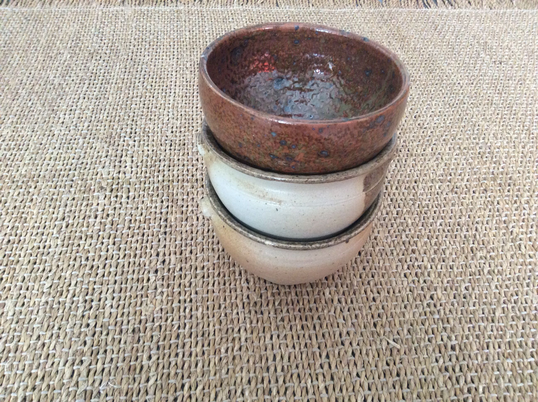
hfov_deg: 56.9
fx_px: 497
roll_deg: -1.6
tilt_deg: -44.8
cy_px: 201
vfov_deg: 44.1
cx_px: 269
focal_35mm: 32
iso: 250
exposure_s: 1/25
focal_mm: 3.3
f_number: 2.4
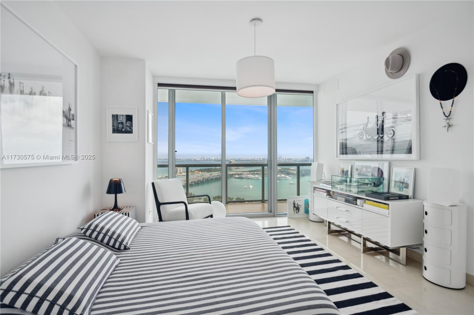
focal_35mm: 16
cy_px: 158
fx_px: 210
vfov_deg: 73.6
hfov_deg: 96.8
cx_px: 237
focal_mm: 16
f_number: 8
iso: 250
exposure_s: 1/640
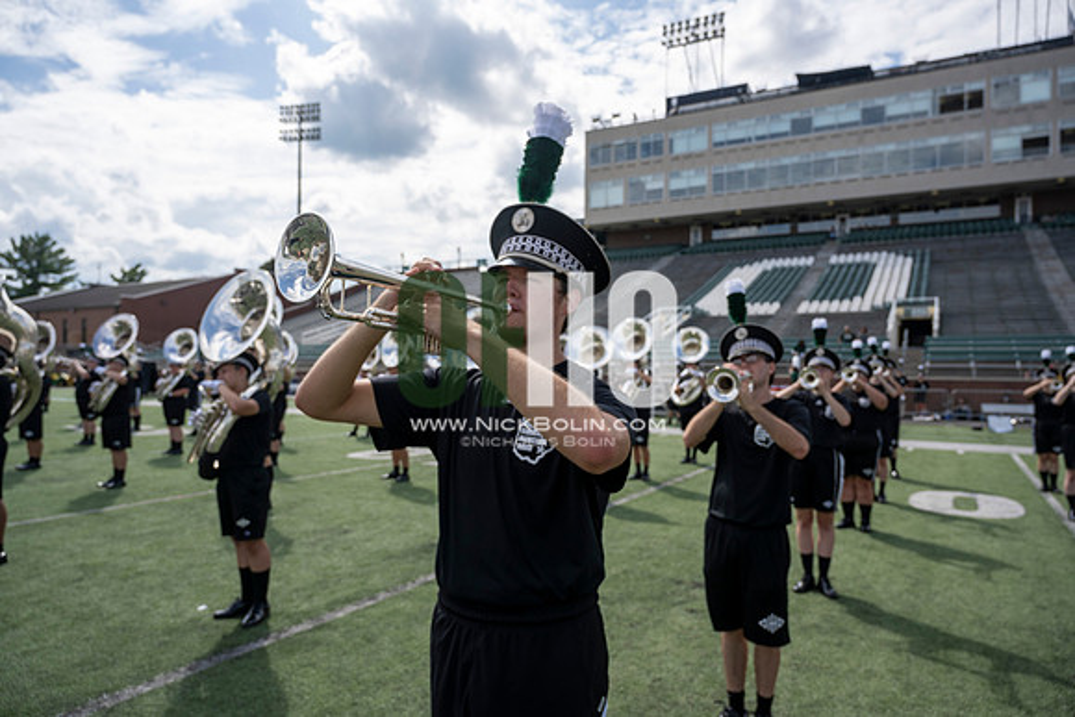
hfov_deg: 73.7
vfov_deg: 53.2
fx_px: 717
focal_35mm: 24
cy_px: 358
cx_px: 538
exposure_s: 1/1600
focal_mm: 24
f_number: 5
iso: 200
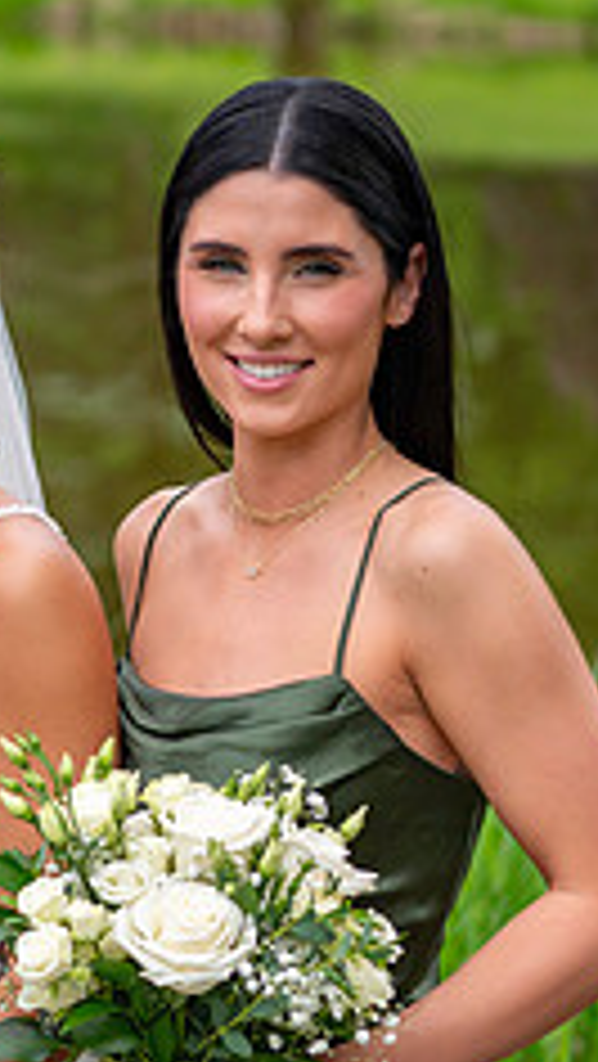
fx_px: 5067
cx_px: -22
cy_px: 572
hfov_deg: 6.7
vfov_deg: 12.0
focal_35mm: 180
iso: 640
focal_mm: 70
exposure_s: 1/3200
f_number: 3.2
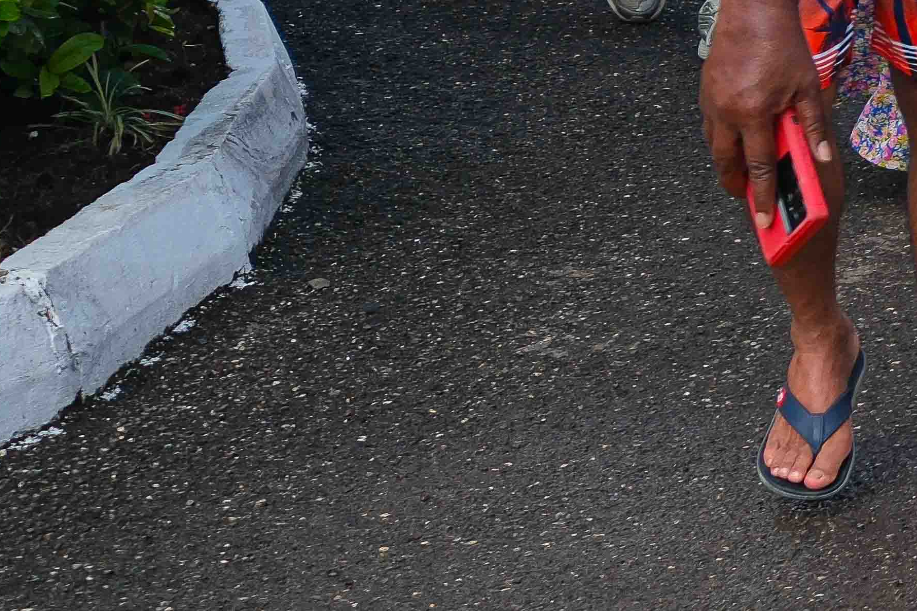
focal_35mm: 156
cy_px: -347
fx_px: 3974
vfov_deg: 8.6
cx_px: 1783
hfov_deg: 11.9
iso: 200
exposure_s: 1/640
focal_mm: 24
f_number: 4.5
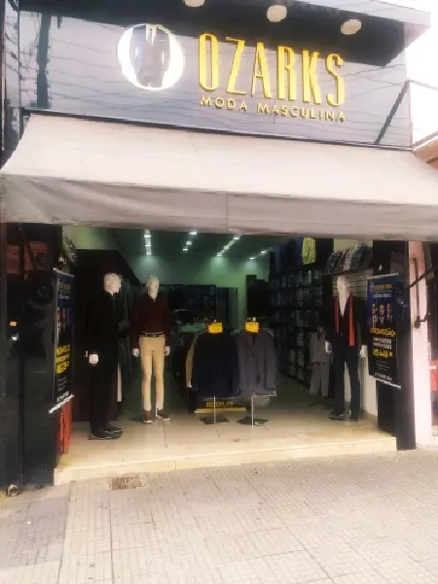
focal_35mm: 26
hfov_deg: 53.1
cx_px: 219
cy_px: 292
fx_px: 439
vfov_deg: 67.3
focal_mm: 4.77
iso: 112
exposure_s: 1/167
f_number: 1.75
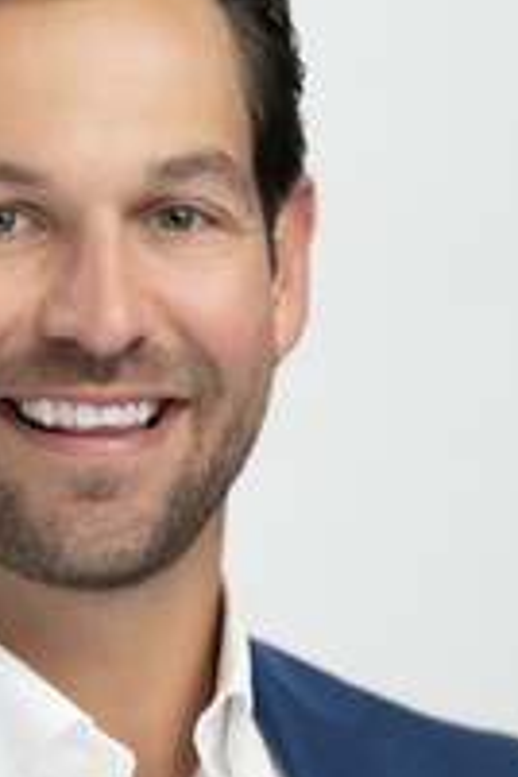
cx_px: 15
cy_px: 676
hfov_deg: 4.3
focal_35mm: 322
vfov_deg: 6.4
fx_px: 6949
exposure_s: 1/320
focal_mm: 135
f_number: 3.2
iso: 250
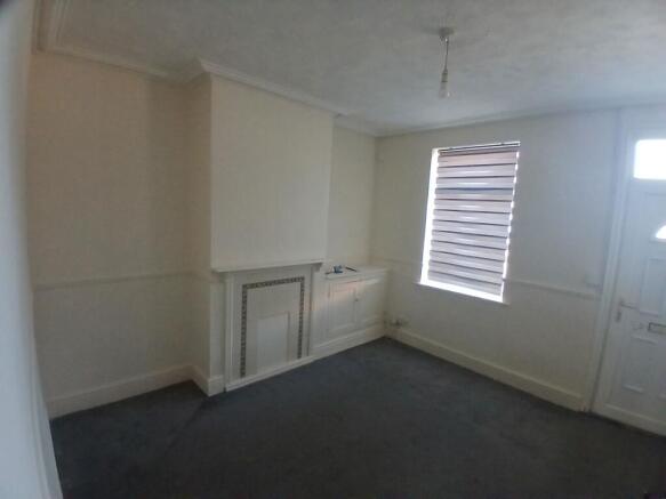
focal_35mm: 17
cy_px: 250
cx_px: 333
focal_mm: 1.4
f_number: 2.2
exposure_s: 1/25
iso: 500
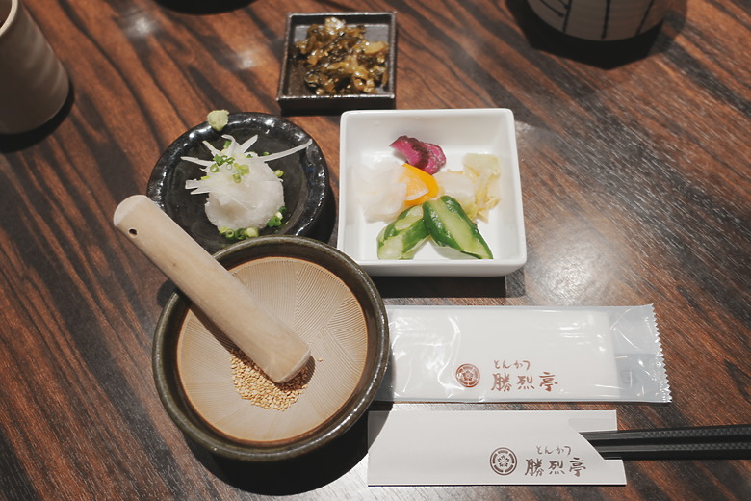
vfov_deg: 38.9
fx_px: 709
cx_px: 376
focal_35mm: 34
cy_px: 250
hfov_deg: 55.8
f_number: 4
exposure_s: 1/40
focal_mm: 34
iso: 160
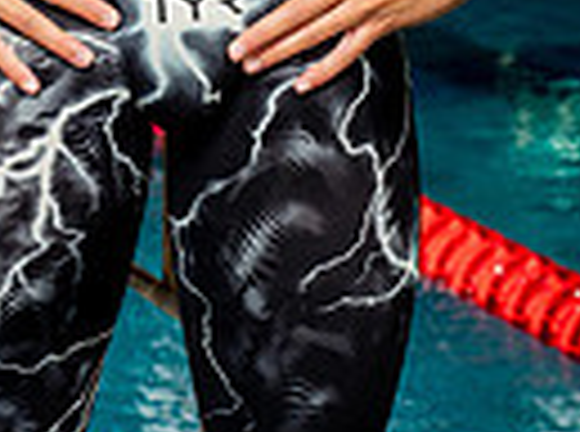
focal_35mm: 222
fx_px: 3709
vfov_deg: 6.4
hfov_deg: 8.9
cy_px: -468
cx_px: 139
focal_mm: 66
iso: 640
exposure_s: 1/250
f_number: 6.3
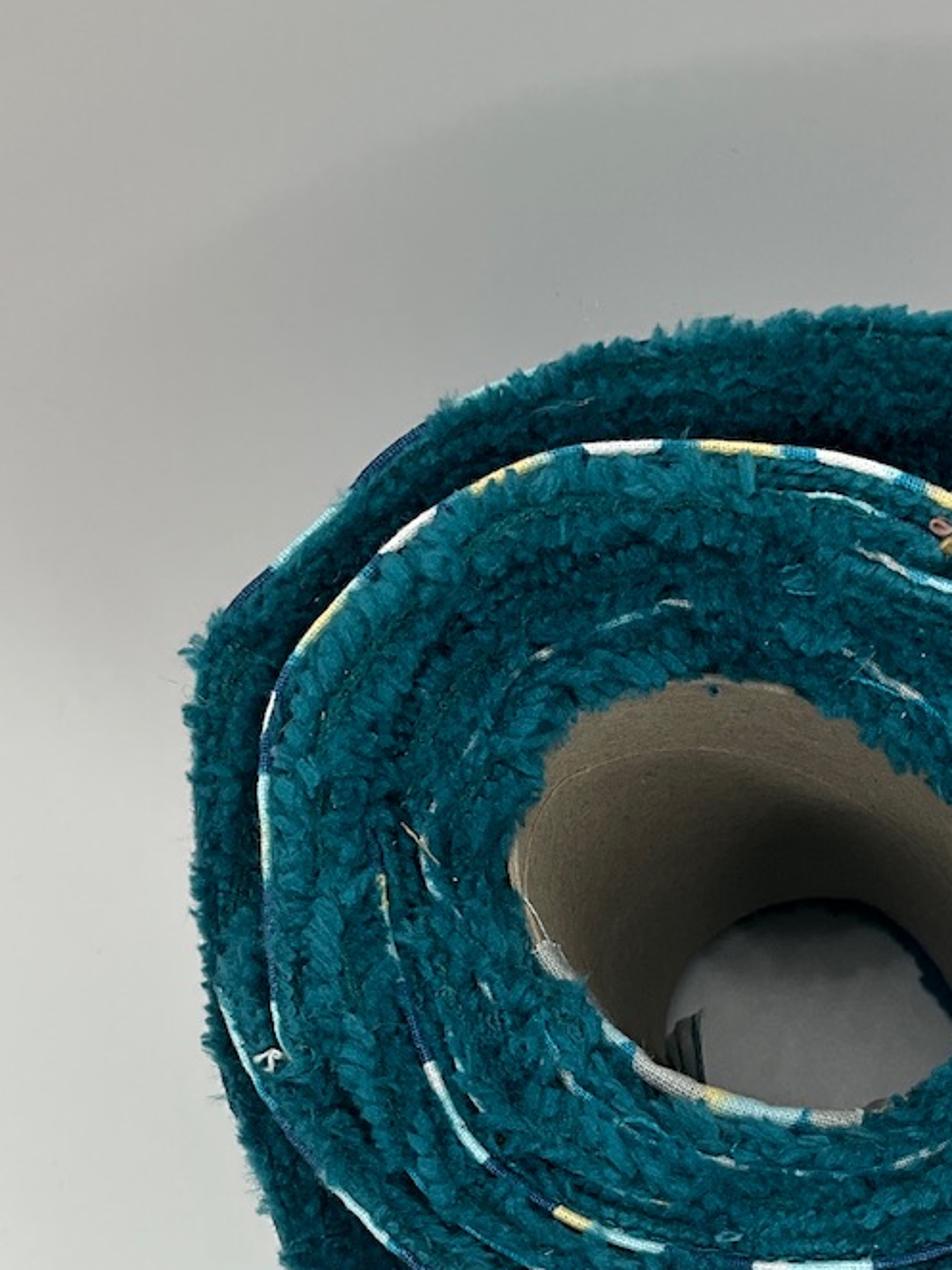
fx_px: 2054
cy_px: 1092
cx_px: 793
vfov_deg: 32.9
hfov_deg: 25.5
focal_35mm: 56
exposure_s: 1/257
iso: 25
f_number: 1.8
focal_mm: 3
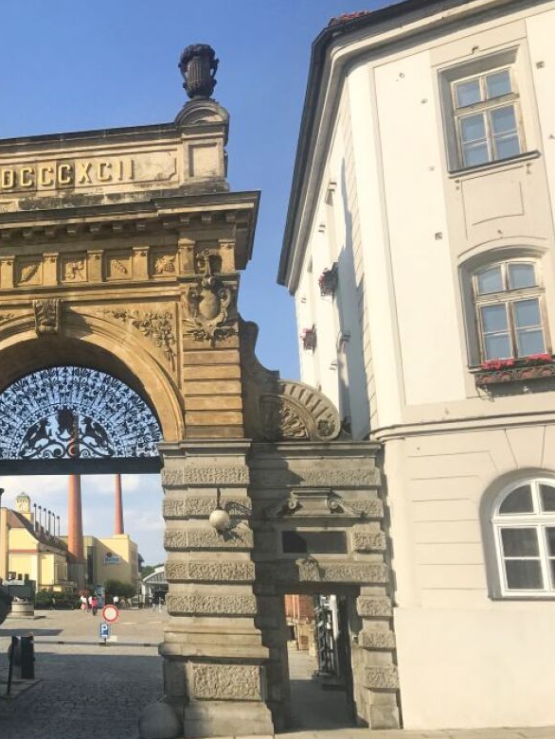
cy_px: 365
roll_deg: -0.8
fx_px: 919
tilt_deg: +15.3
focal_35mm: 43
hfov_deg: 31.1
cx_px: -4
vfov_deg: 43.8
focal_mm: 3.99
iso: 20
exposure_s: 1/2817
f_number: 1.8
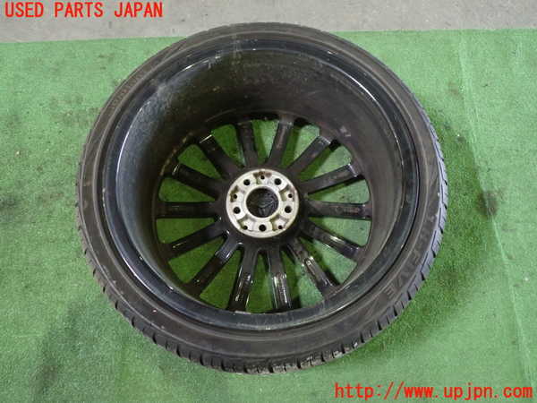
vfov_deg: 46.8
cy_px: 202
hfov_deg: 60.0
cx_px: 268
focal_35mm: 30
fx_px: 465
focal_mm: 5.4
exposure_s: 1/30
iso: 800
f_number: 2.3
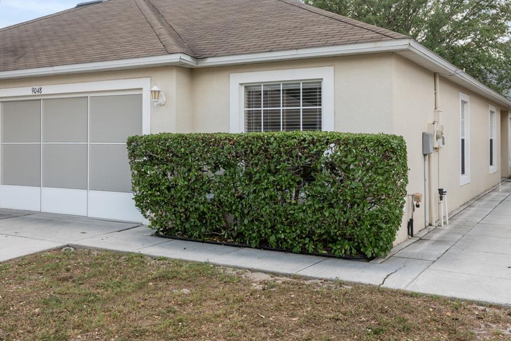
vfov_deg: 33.3
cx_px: 236
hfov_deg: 48.4
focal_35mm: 40
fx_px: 568
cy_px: 136
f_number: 8
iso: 400
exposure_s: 1/400
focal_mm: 24
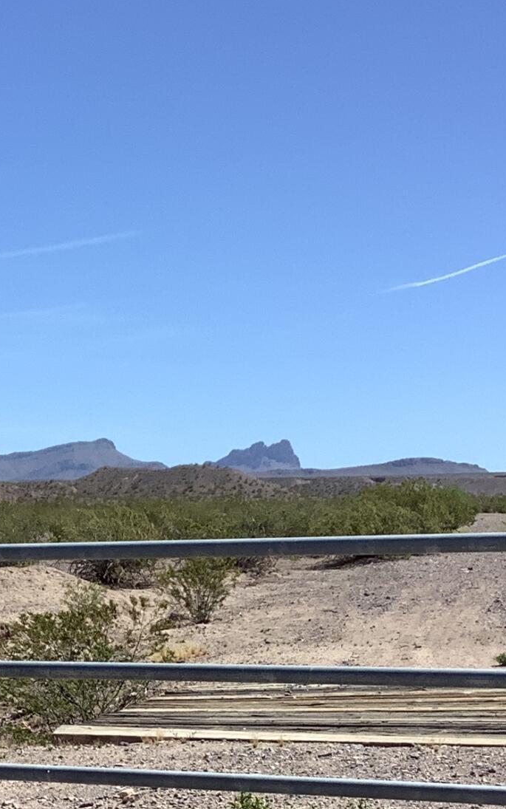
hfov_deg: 14.4
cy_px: 731
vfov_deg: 22.5
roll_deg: +0.2
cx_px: 81
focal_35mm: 90
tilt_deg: -5.6
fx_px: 1984
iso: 25
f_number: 2.4
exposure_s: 1/1597
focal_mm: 3.3
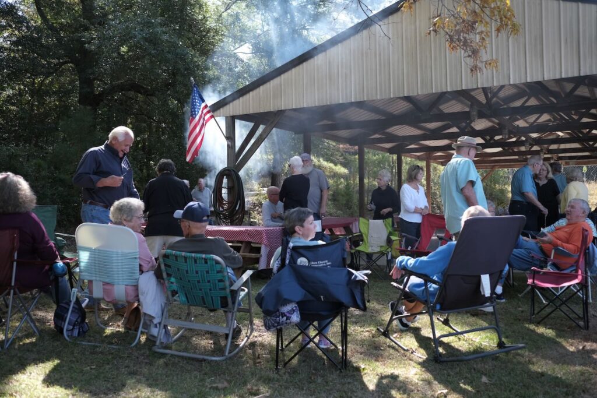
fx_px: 580
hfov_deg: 54.4
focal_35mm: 35
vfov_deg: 37.9
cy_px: 199
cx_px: 298
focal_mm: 23
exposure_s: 1/320
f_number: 2.8
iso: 160
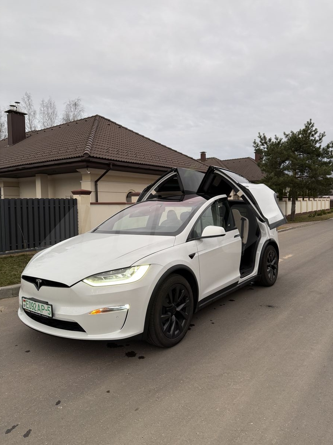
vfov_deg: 71.6
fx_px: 308
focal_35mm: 24
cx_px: 166
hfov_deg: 56.8
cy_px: 222
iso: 160
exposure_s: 1/121
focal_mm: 6.76
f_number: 1.78
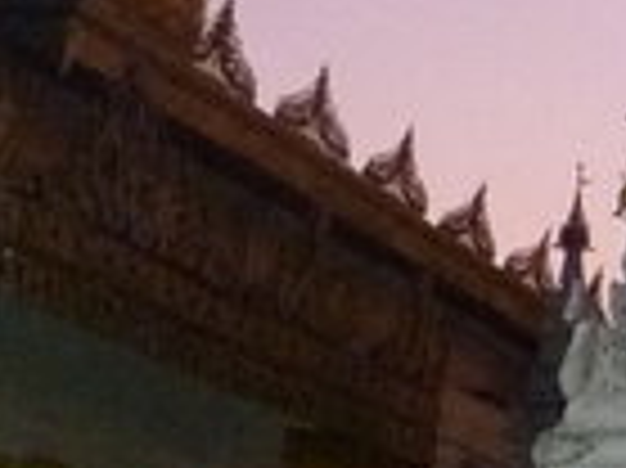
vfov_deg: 8.6
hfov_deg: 9.4
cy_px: 122
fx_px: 3126
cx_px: 1792
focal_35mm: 173
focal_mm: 4.4
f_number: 2.8
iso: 400
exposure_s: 1/13
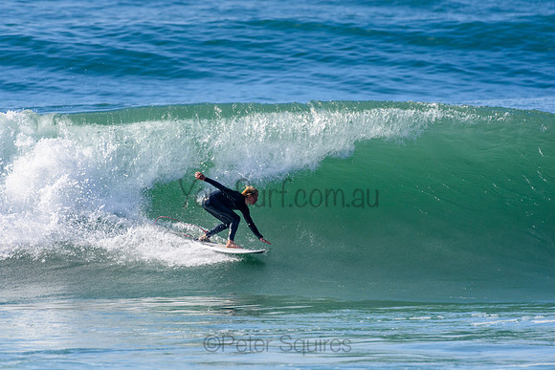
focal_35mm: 750
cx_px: 278
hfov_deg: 2.7
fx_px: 11565
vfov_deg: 1.8
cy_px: 185
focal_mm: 500
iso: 320
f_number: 5.6
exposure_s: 1/2000
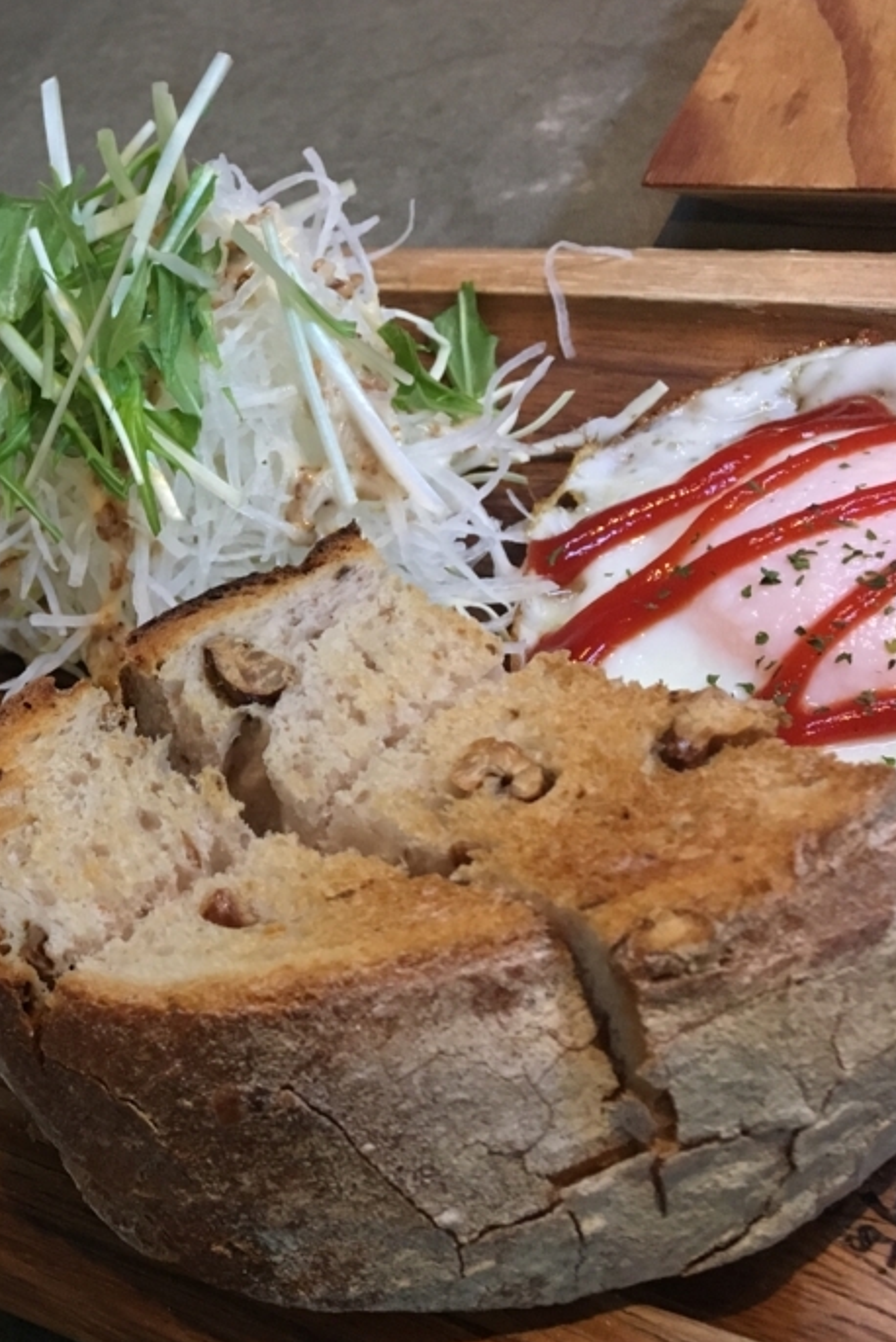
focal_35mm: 45
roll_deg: +26.6
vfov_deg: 43.5
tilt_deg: -41.6
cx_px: -94
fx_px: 1678
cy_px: 736
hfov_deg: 27.3
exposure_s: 1/30
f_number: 2.2
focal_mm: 4.15
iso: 125
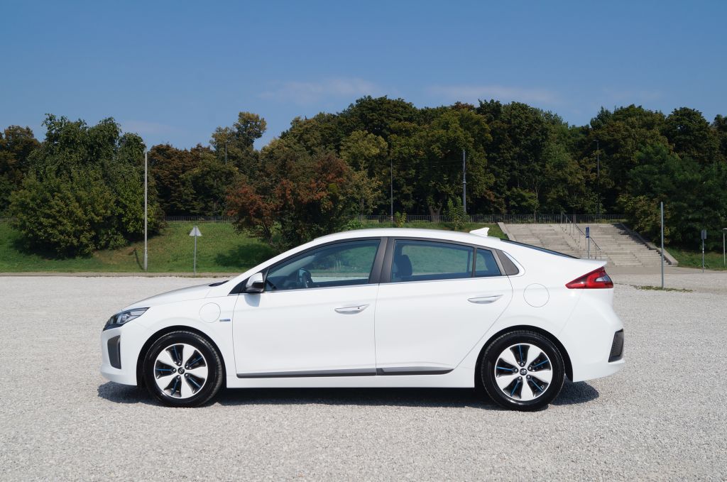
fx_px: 786
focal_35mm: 39
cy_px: 241
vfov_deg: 34.1
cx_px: 364
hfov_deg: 49.6
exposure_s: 1/200
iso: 100
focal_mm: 26
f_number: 13
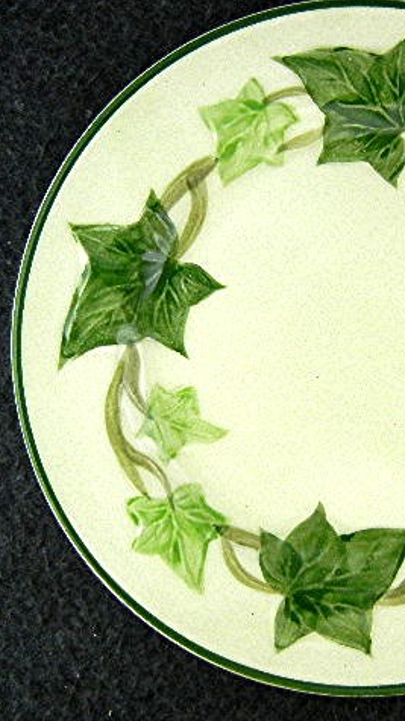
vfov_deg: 46.4
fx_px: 840
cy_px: 358
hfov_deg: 26.3
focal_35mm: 44
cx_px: 355
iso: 400
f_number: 3.5
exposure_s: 1/36.5
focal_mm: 5.4
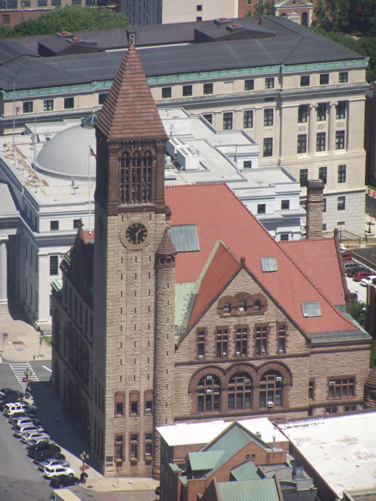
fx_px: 3736
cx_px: 188
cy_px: 250
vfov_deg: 7.7
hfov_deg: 5.8
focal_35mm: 258
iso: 80
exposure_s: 1/640
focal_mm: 42.8
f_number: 3.6
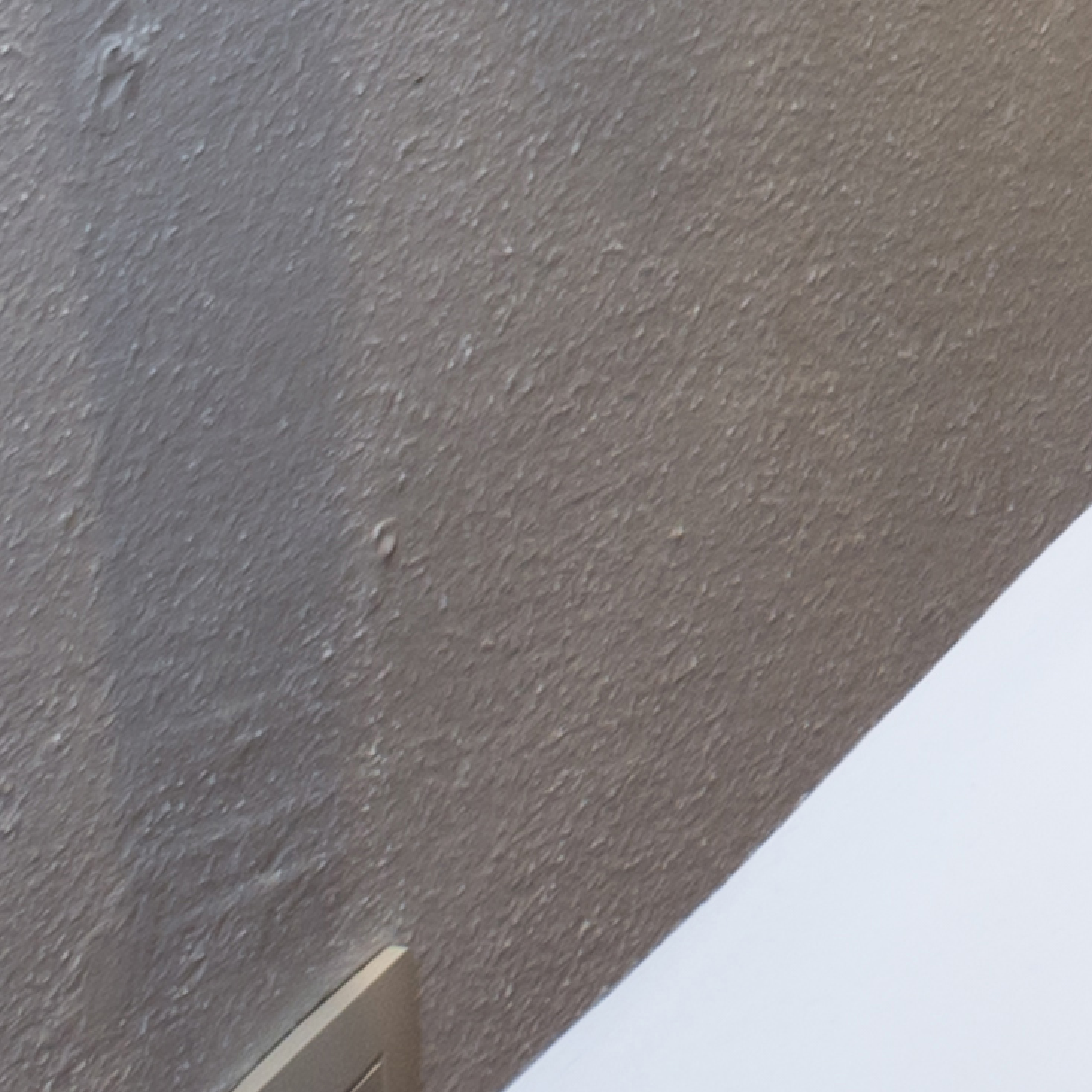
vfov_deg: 7.3
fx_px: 7317
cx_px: 4648
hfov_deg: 6.5
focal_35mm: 205
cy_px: -2539
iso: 250
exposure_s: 1/8
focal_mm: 24
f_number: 11
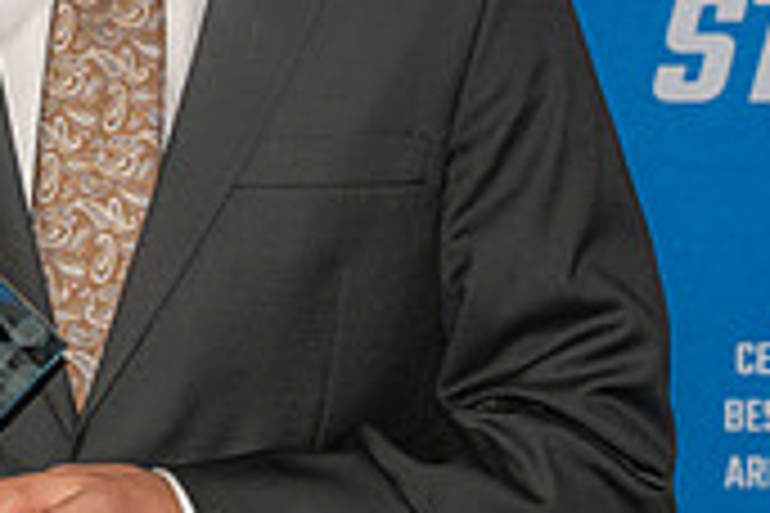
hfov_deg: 11.1
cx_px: -126
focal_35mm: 183
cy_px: -7
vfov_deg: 7.5
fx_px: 3914
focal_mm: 54
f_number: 6.3
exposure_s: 1/100
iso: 320
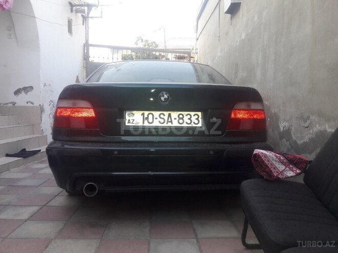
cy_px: 126
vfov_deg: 49.7
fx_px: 273
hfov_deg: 63.4
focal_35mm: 28
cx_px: 169
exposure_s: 1/100
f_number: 1.9
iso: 64
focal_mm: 3.7
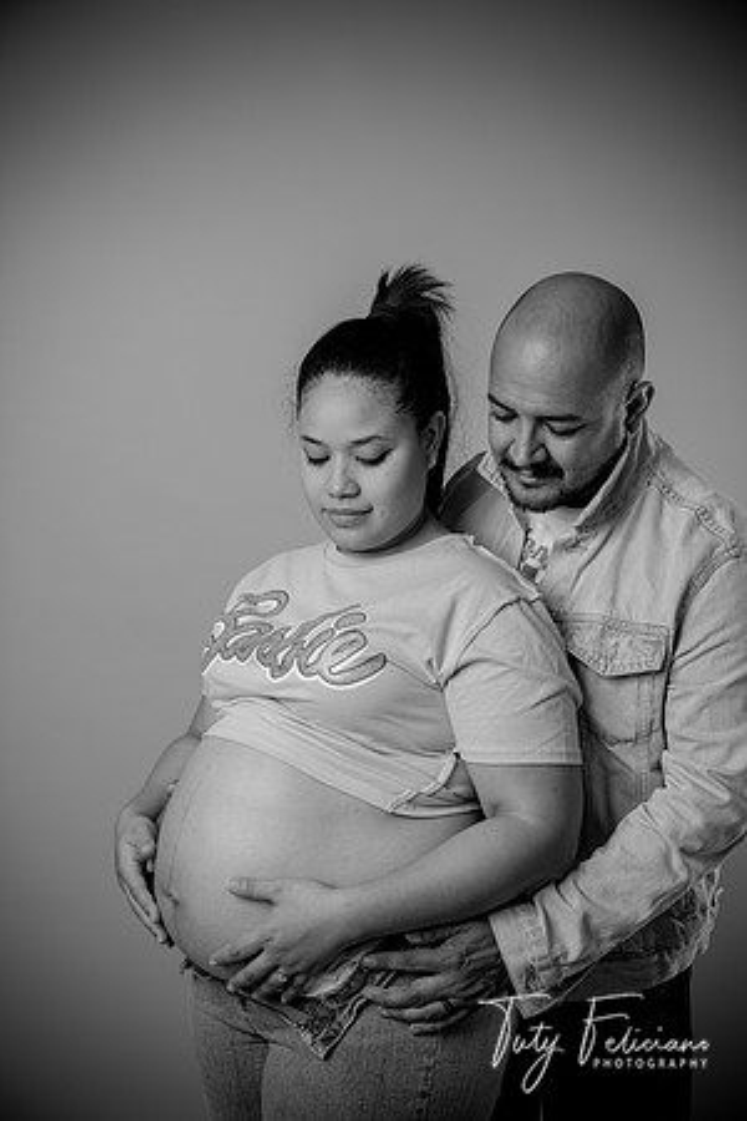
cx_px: 374
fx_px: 1587
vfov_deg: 38.9
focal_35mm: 51
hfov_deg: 26.5
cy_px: 560
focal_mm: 51
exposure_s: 1/50
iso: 50
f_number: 3.2
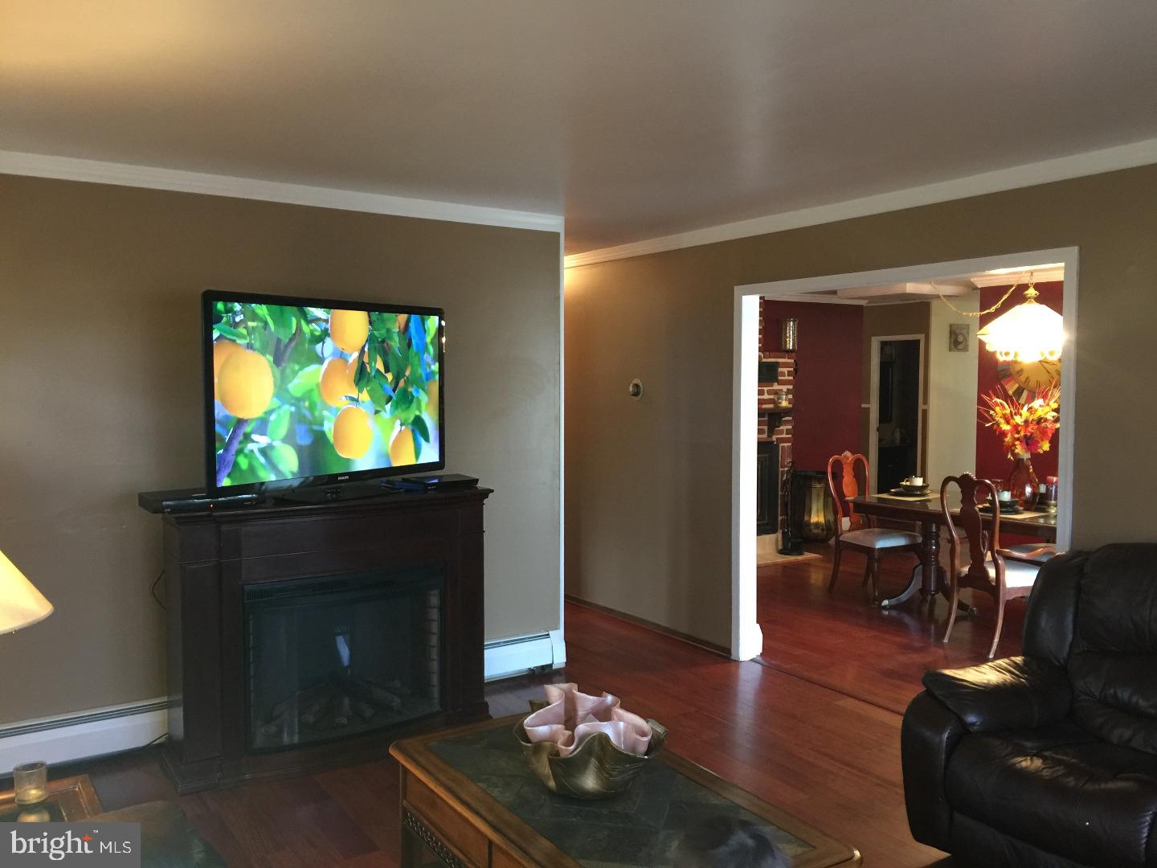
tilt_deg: -4.1
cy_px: 434
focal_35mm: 29
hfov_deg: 61.7
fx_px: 969
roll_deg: -0.7
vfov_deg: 48.2
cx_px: 578
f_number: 2.2
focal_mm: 4.15
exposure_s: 1/10
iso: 100
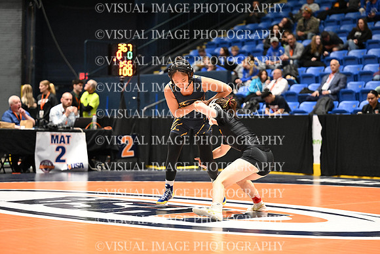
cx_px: 190
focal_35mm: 86
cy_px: 127
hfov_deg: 23.6
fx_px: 908
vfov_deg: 15.9
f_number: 2.8
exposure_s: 1/767
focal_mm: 86
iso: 6400
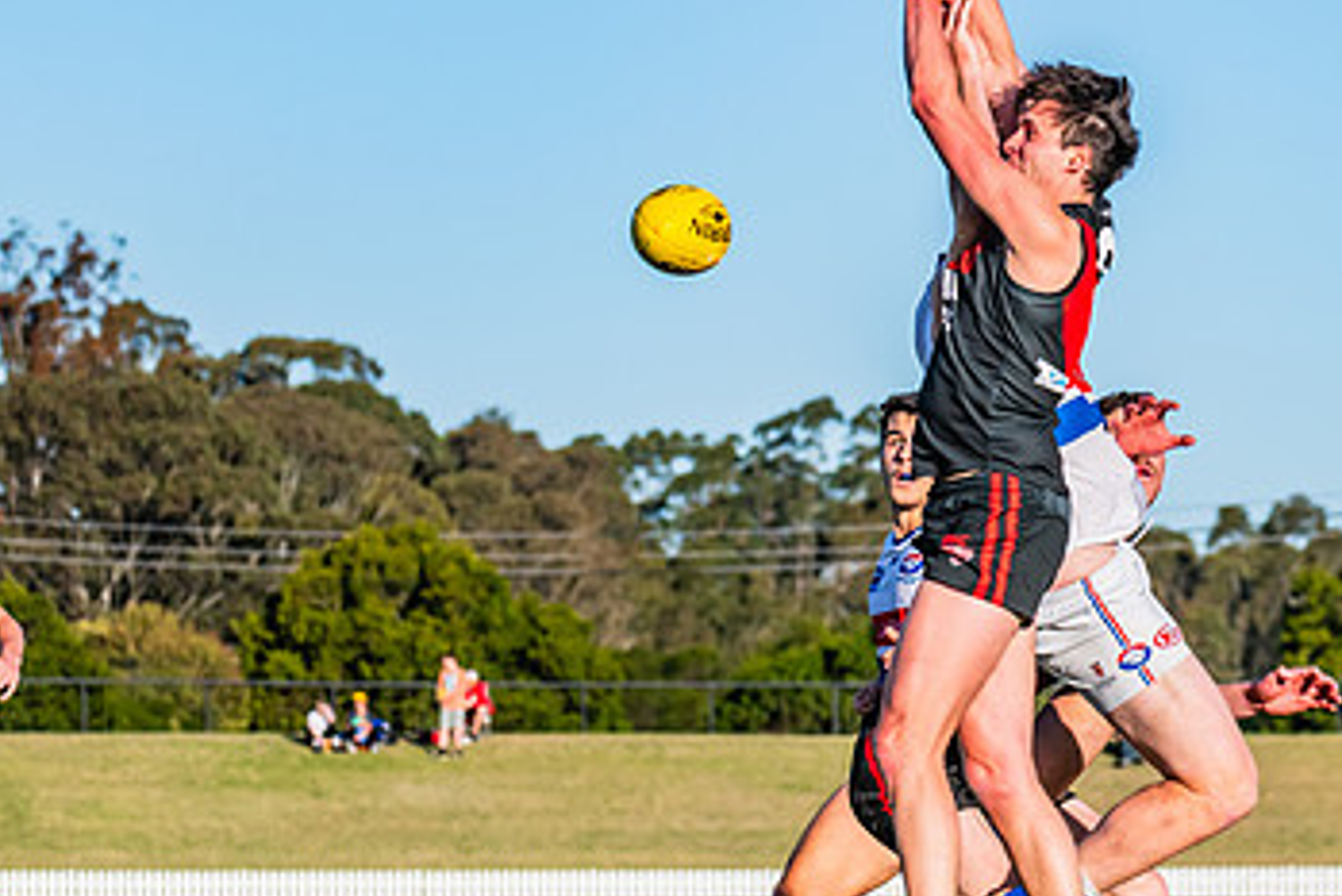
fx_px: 10889
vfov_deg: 4.7
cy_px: 507
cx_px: 915
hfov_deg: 7.0
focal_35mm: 292
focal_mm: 170
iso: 800
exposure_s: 1/1600
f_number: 10
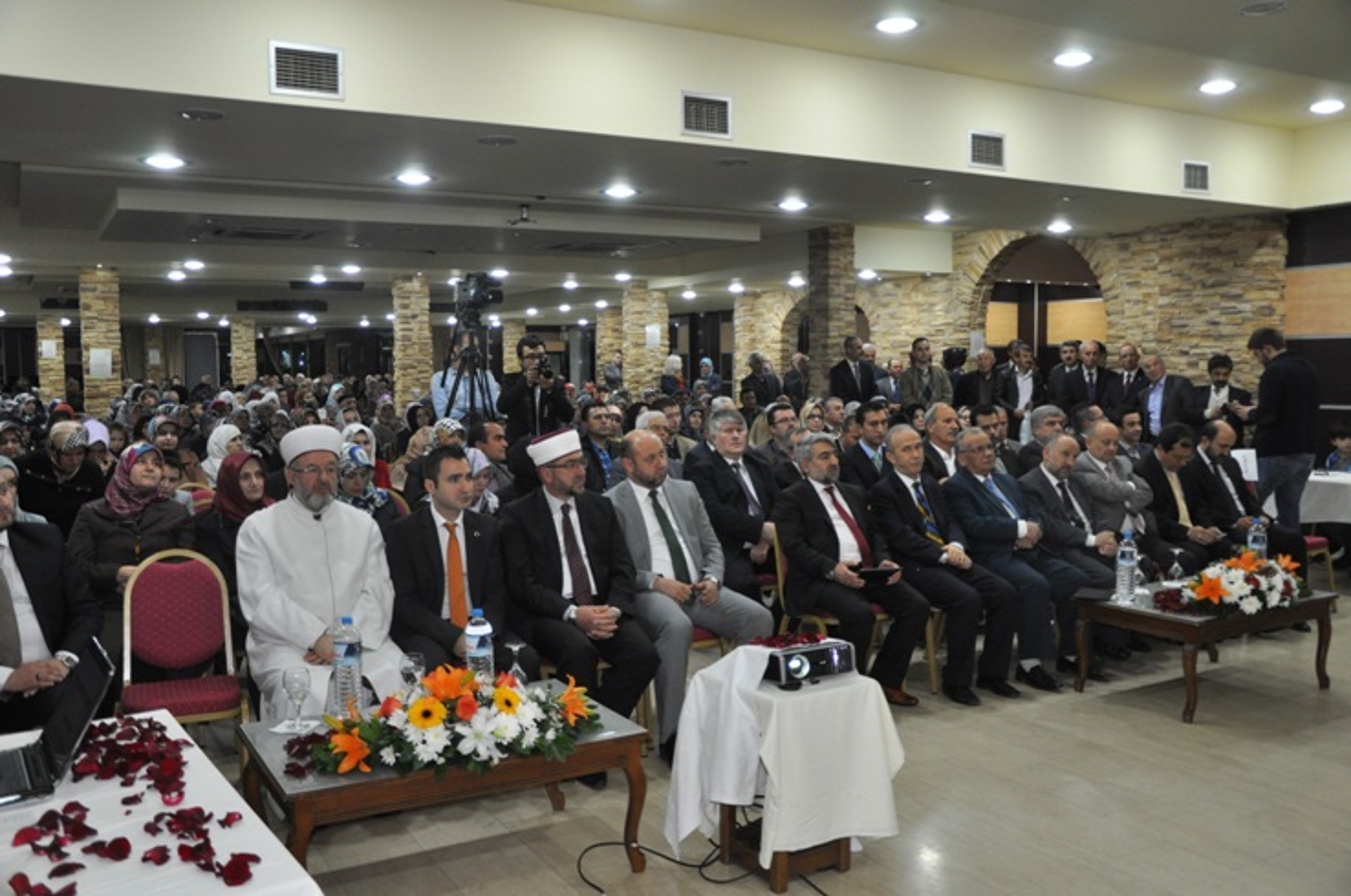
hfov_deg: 59.6
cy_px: 448
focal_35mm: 32
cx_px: 676
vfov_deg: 41.6
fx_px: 1181
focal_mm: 21
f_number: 3.8
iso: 800
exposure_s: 1/80
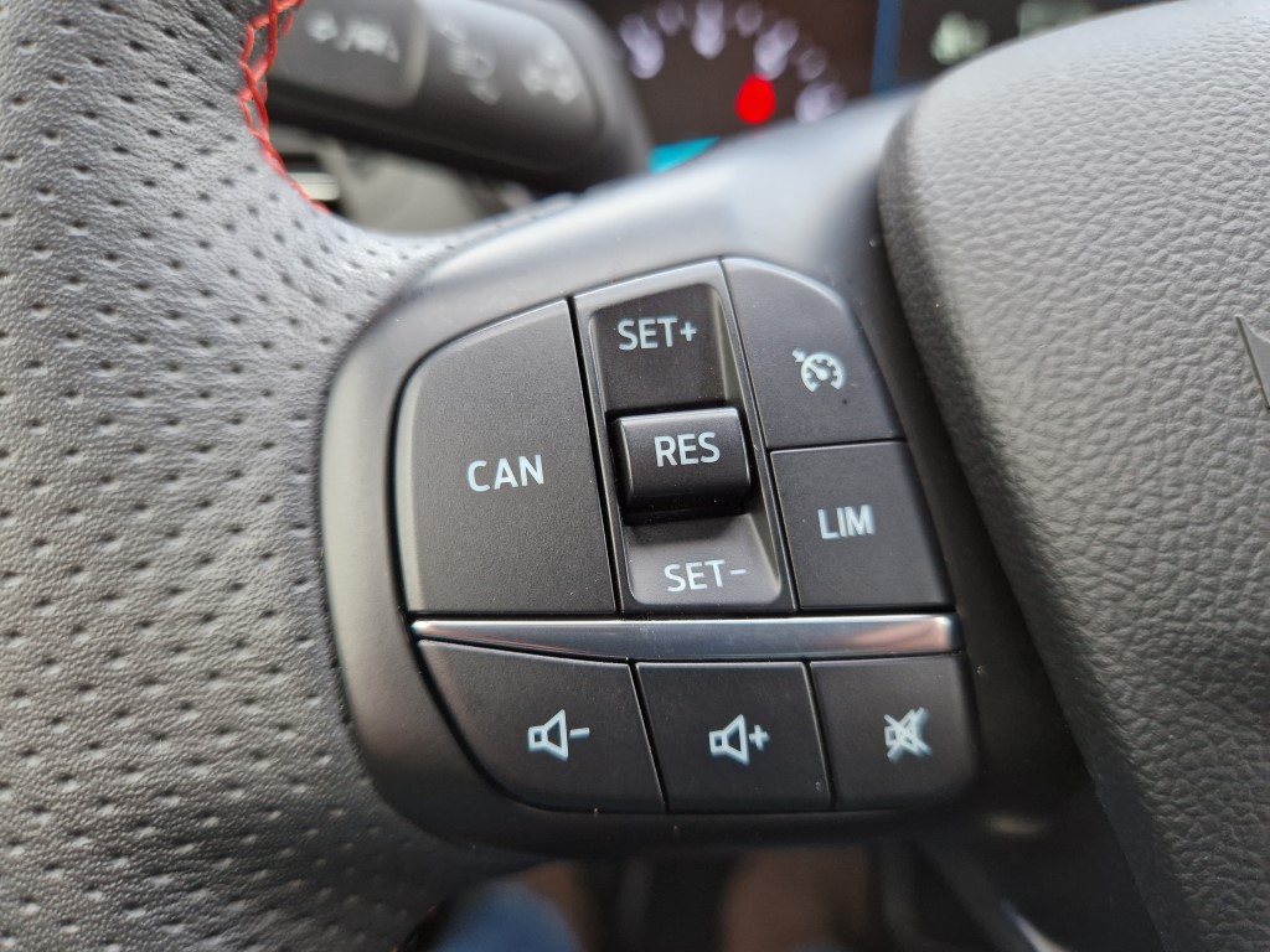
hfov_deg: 73.9
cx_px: 635
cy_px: 476
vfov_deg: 58.9
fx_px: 844
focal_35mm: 23
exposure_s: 1/100
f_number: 1.8
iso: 250
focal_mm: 5.4
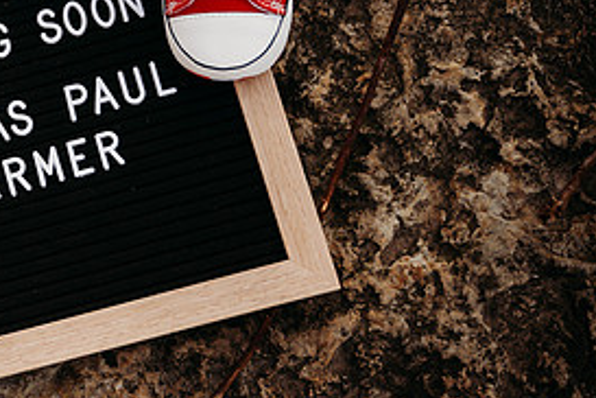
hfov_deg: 22.1
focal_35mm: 86
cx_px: -87
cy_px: 91
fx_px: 1424
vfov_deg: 15.8
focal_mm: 36
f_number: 3.2
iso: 125
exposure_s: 1/200
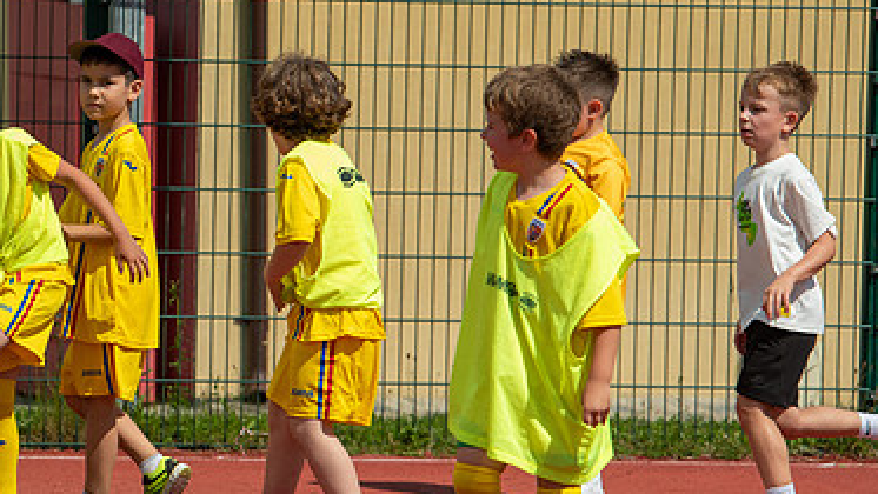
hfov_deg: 7.2
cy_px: 291
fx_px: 6939
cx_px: 265
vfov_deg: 4.1
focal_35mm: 298
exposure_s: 1/2000
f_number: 5
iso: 320
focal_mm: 170
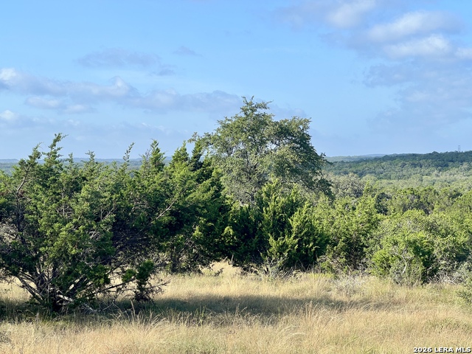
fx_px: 1050
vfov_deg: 19.1
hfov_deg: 25.3
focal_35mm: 77
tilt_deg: -1.7
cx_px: 236
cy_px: 177
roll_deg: +2.0
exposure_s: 1/598
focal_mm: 9
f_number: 2.8
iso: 32
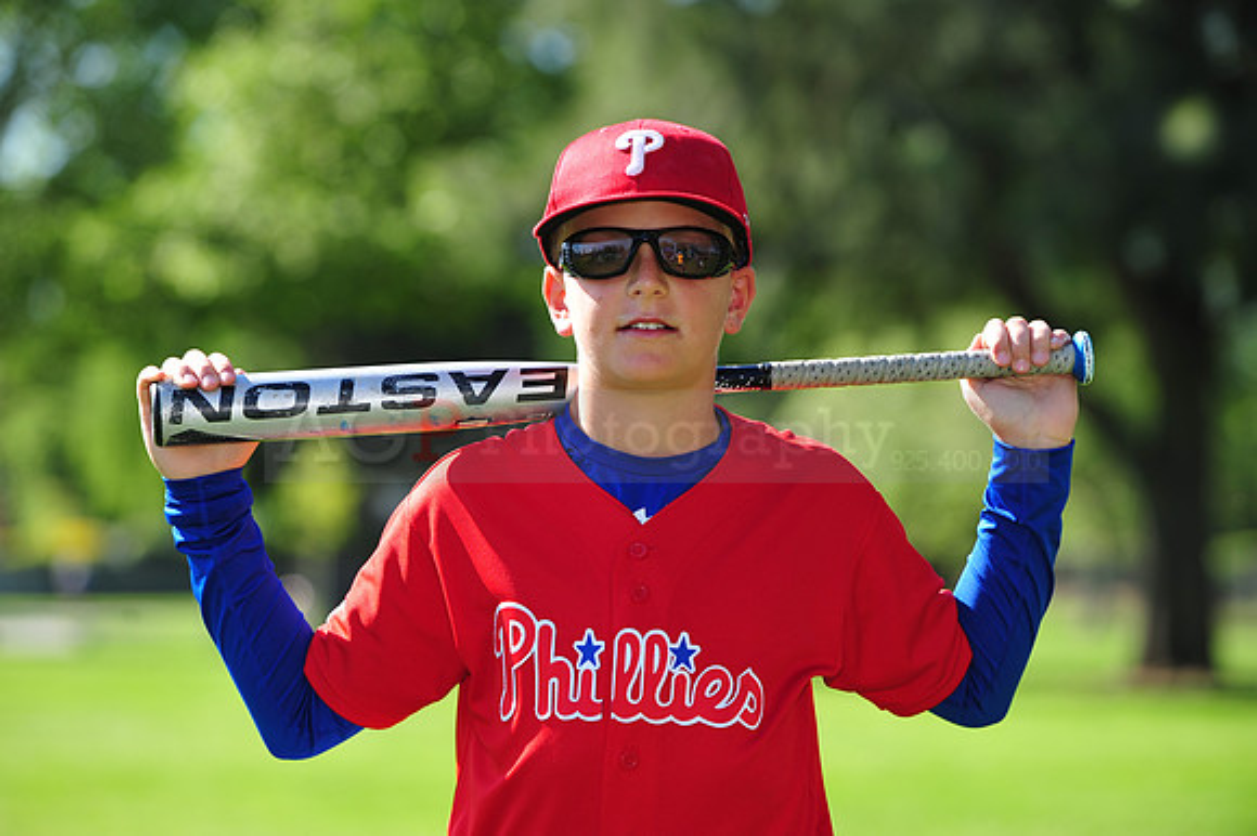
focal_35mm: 165
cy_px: 418
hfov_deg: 12.5
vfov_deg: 8.3
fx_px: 5758
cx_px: 628
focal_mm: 165
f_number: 5
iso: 200
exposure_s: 1/500
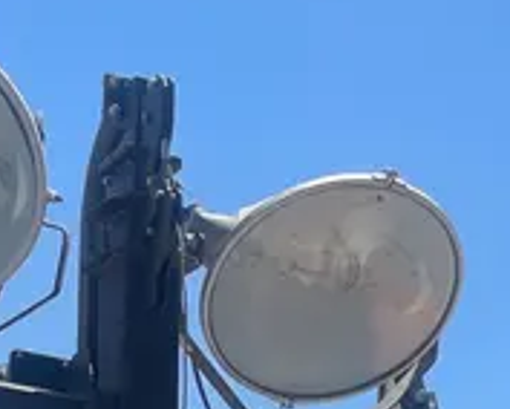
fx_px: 1587
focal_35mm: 105
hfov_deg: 18.2
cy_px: 1035
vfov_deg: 11.6
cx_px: 363
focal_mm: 4.2
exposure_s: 1/2257
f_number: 1.6
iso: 32
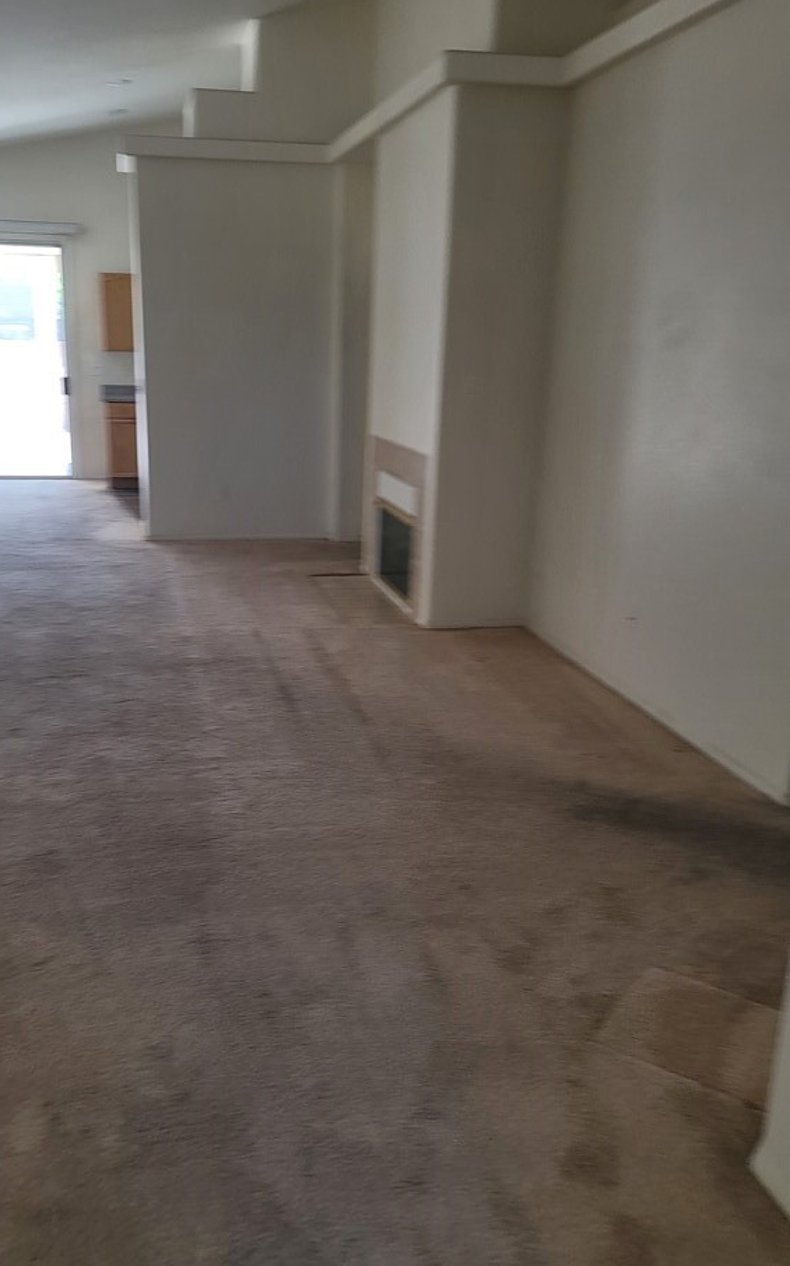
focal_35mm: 30
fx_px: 1034
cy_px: 663
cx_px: 296
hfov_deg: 41.5
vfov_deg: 62.9
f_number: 1.8
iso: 80
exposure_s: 1/120
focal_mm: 7
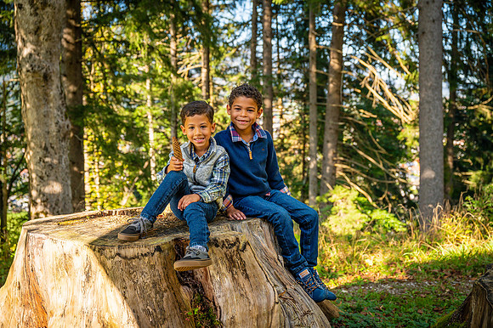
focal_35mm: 41
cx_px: 246
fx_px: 561
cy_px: 164
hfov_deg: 47.4
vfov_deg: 32.6
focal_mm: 41
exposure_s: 1/1000
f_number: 3.5
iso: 200
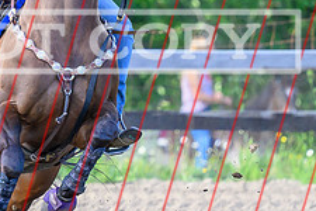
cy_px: 98
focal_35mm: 606
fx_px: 5319
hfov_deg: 3.4
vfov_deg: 2.3
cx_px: 87
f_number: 2.8
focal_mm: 150
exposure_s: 1/2500
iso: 1400
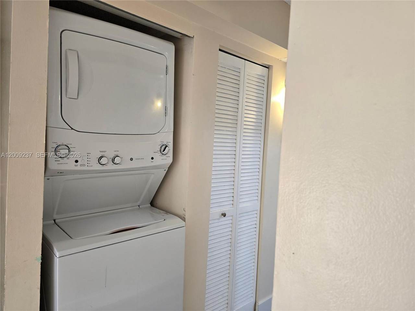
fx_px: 276
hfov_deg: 73.9
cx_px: 208
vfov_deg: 58.9
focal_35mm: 23
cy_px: 156
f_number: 1.7
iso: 160
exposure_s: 1/120
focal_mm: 6.3
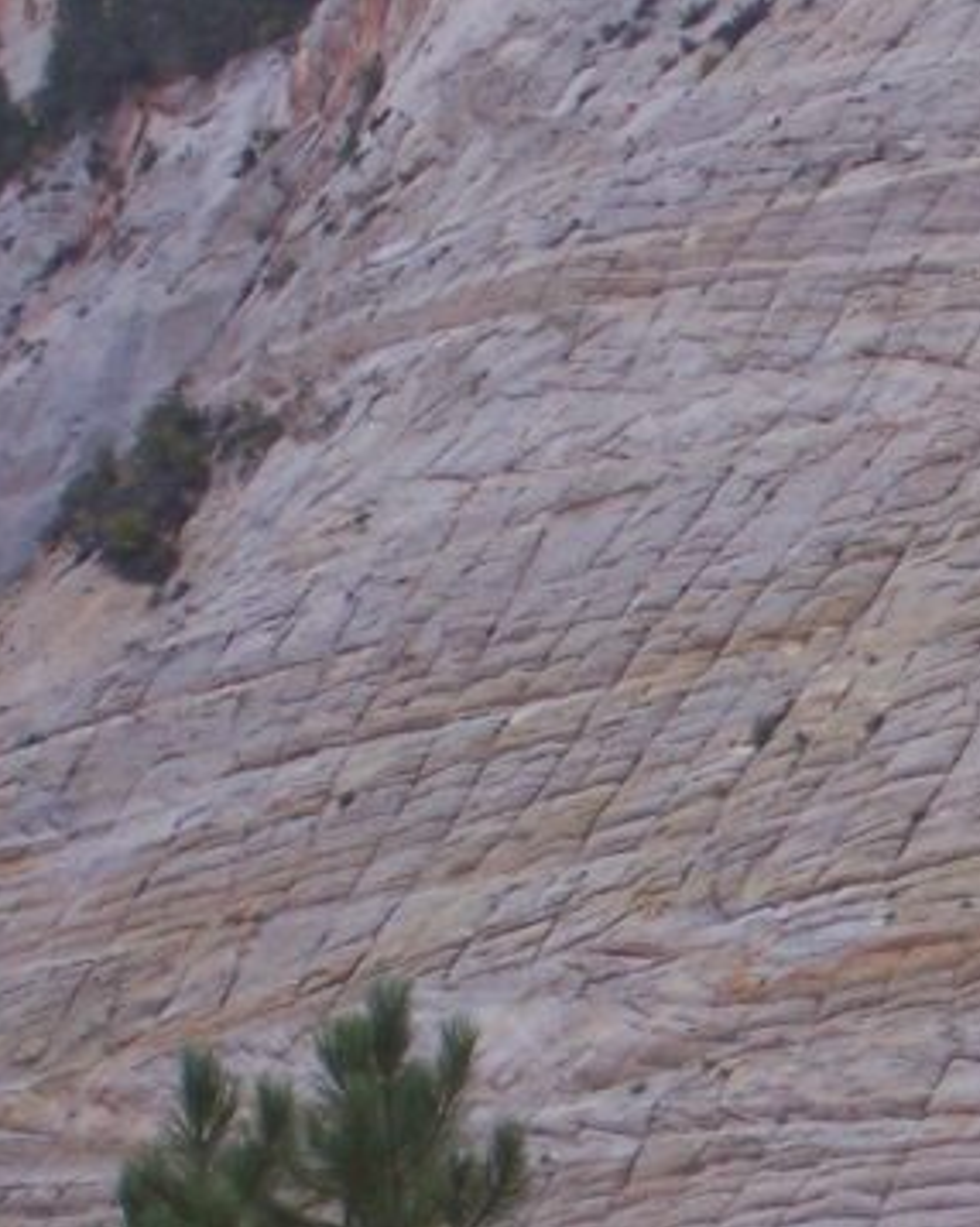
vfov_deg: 6.8
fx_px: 10342
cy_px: 1090
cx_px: 1556
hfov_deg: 5.4
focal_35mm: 285
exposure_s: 1/90
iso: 125
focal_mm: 16.8
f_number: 4.6
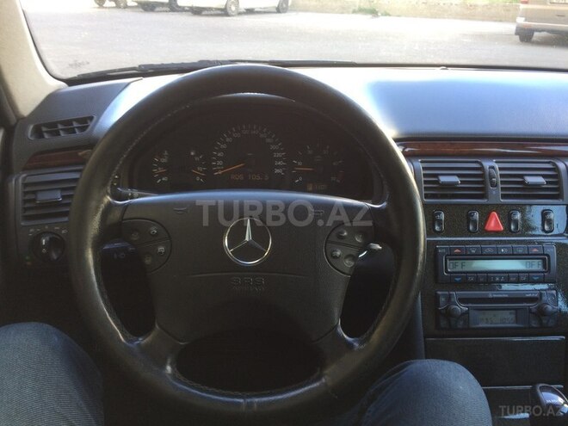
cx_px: 284
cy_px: 213
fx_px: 476
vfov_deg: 48.2
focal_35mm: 29
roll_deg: -2.0
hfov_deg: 61.7
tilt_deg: -27.4
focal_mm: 4.15
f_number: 2.2
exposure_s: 1/50
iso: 40
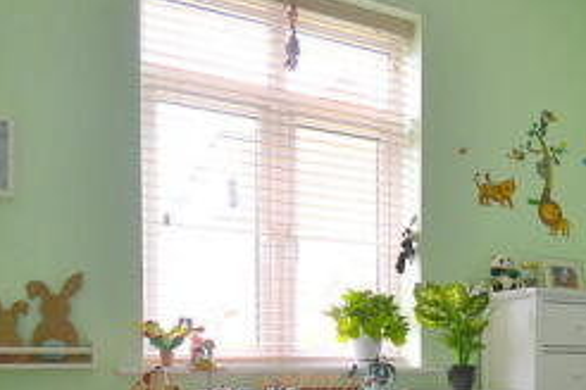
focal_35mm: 40
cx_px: 470
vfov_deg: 31.6
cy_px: 363
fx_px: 651
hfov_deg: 45.9
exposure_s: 1/80
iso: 400
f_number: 4.5
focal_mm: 10
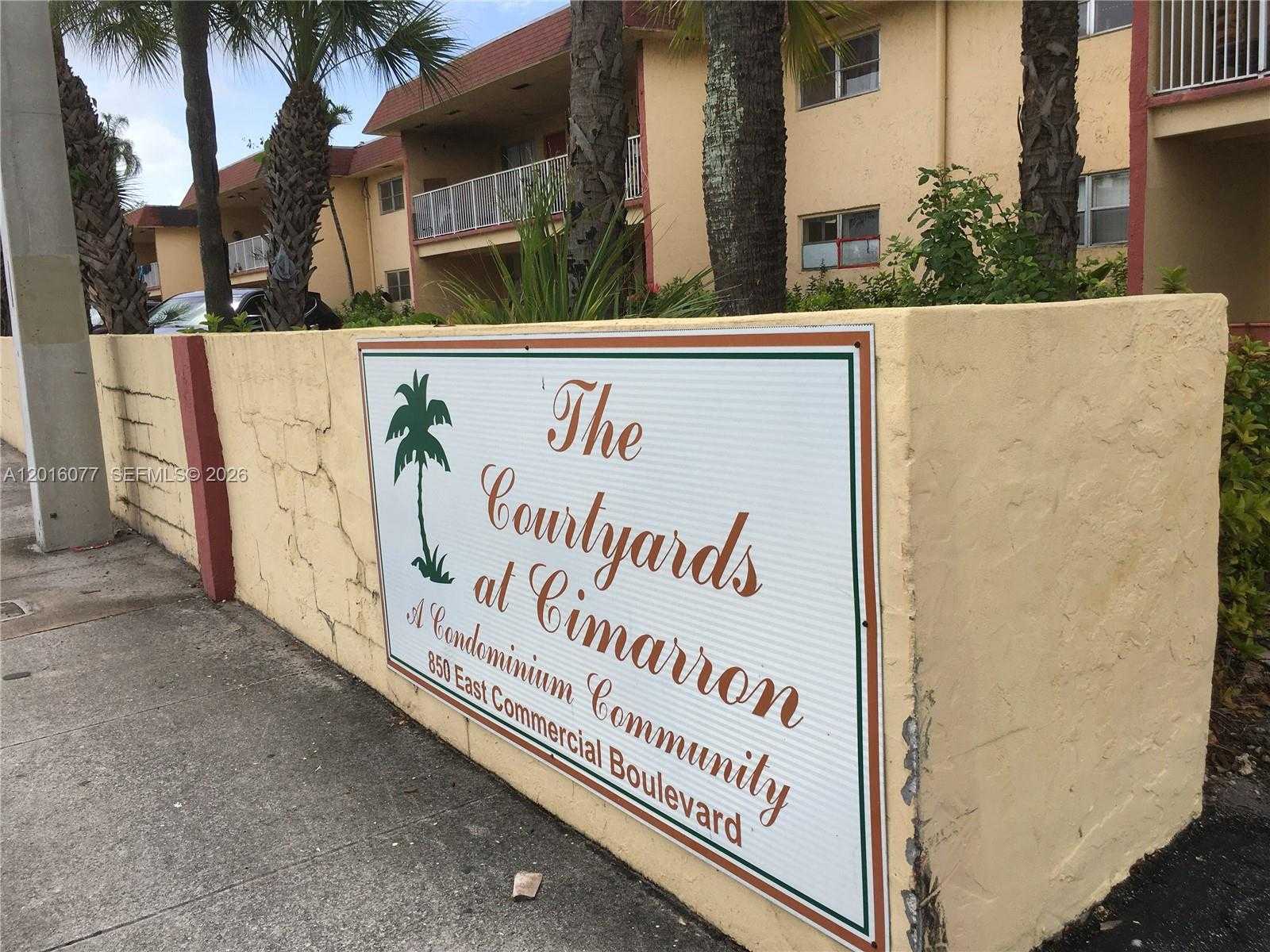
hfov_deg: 61.7
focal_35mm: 29
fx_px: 1064
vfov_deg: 48.2
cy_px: 476
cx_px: 635
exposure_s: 1/1261
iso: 25
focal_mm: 4.15
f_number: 2.2
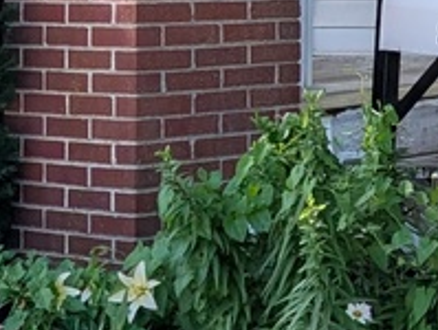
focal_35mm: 173
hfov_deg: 10.7
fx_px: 2193
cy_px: -121
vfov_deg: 8.5
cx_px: 781
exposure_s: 1/709
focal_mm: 6.9
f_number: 1.68
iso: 16
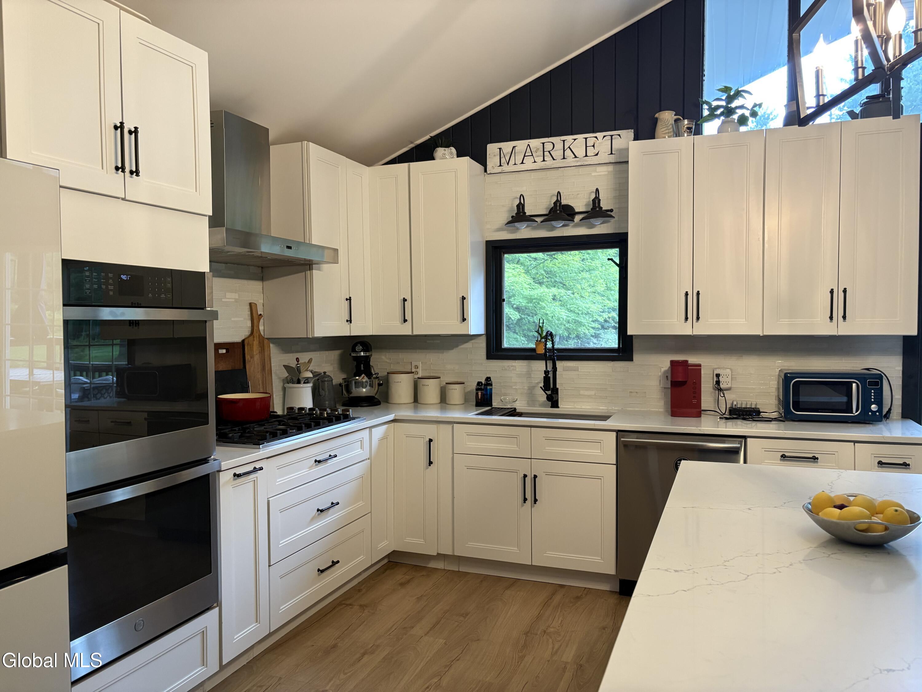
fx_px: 693
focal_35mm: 26
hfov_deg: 67.3
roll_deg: +0.8
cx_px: 461
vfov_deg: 53.1
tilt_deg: -2.9
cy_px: 346
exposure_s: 1/60
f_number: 1.6
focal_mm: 5.96
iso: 200
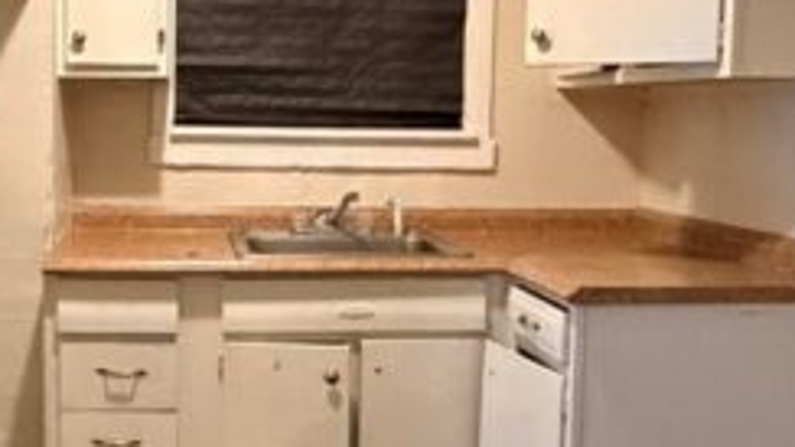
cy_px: 206
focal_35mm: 50
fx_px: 1054
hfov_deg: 40.9
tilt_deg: -5.4
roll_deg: -1.1
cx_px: 270
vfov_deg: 23.9
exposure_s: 1/60
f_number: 2.2
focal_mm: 2.22
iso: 1000
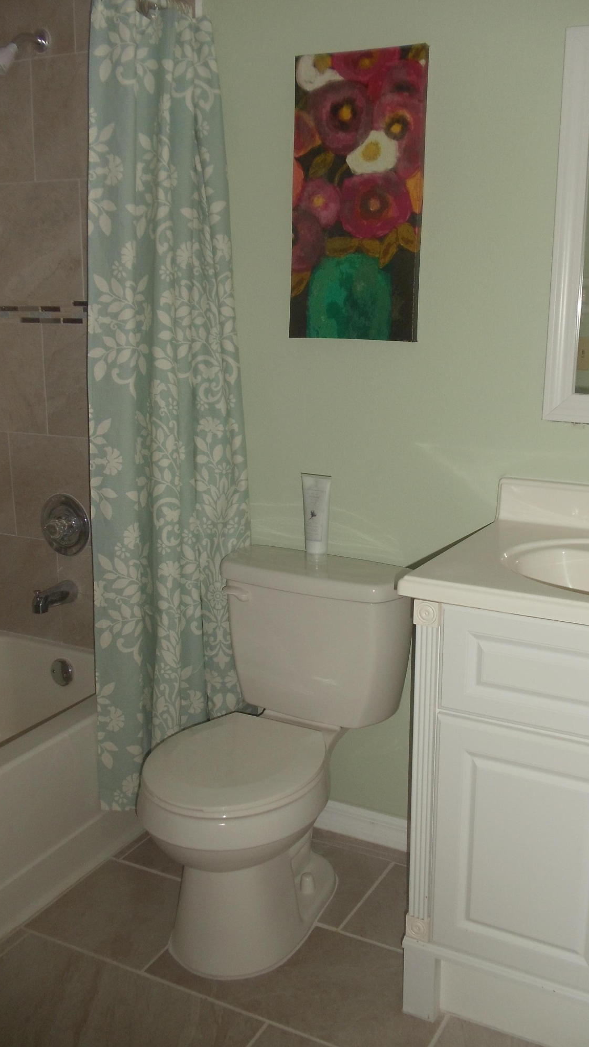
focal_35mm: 48
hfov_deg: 24.9
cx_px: 360
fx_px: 1332
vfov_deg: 42.9
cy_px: 523
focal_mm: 6
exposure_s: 1/8
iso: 80
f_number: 3.5
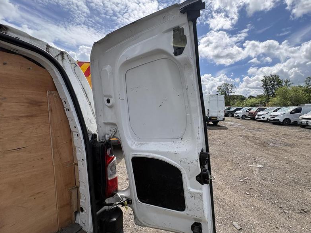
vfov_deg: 78.0
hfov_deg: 94.3
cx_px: 169
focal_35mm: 16
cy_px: 123
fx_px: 144
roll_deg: -1.9
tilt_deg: -5.2
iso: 50
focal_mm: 2.22
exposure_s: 1/1420
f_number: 2.2
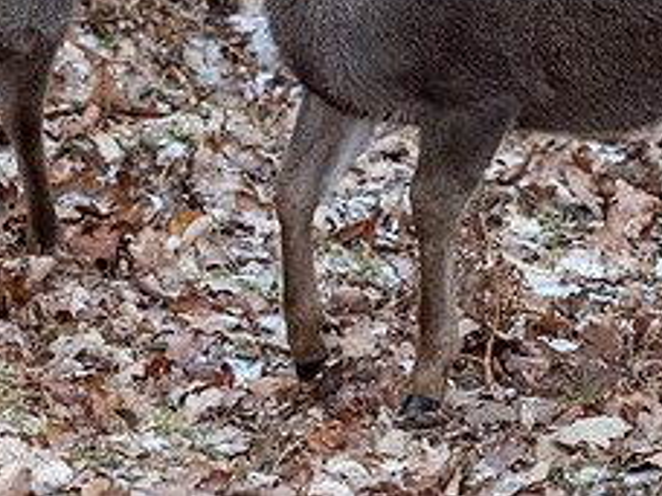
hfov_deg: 2.3
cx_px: 416
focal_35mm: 860
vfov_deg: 1.7
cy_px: -284
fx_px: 16447
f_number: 3.2
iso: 1600
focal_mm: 125
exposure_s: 1/800
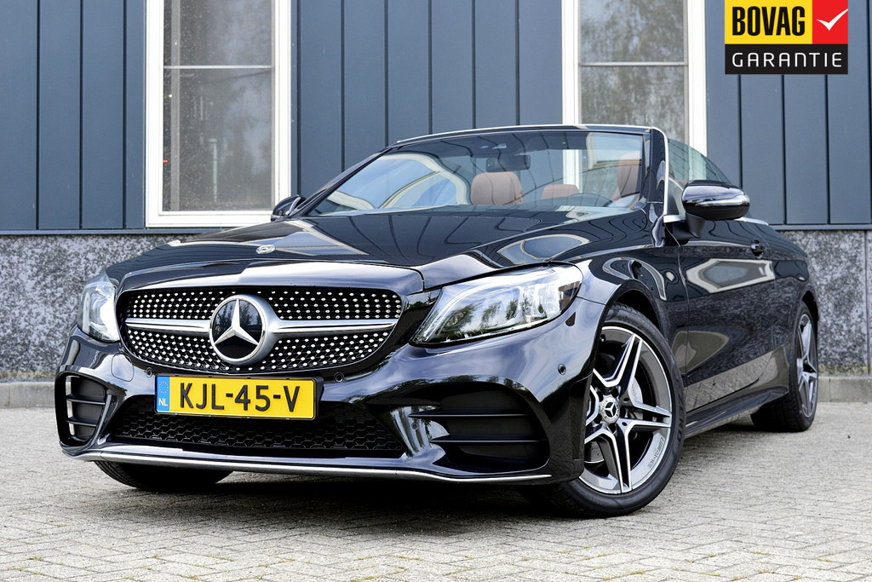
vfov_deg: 23.8
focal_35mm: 57
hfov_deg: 35.0
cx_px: 436
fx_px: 1381
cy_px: 291
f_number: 9
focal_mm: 38
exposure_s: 1/100
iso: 400
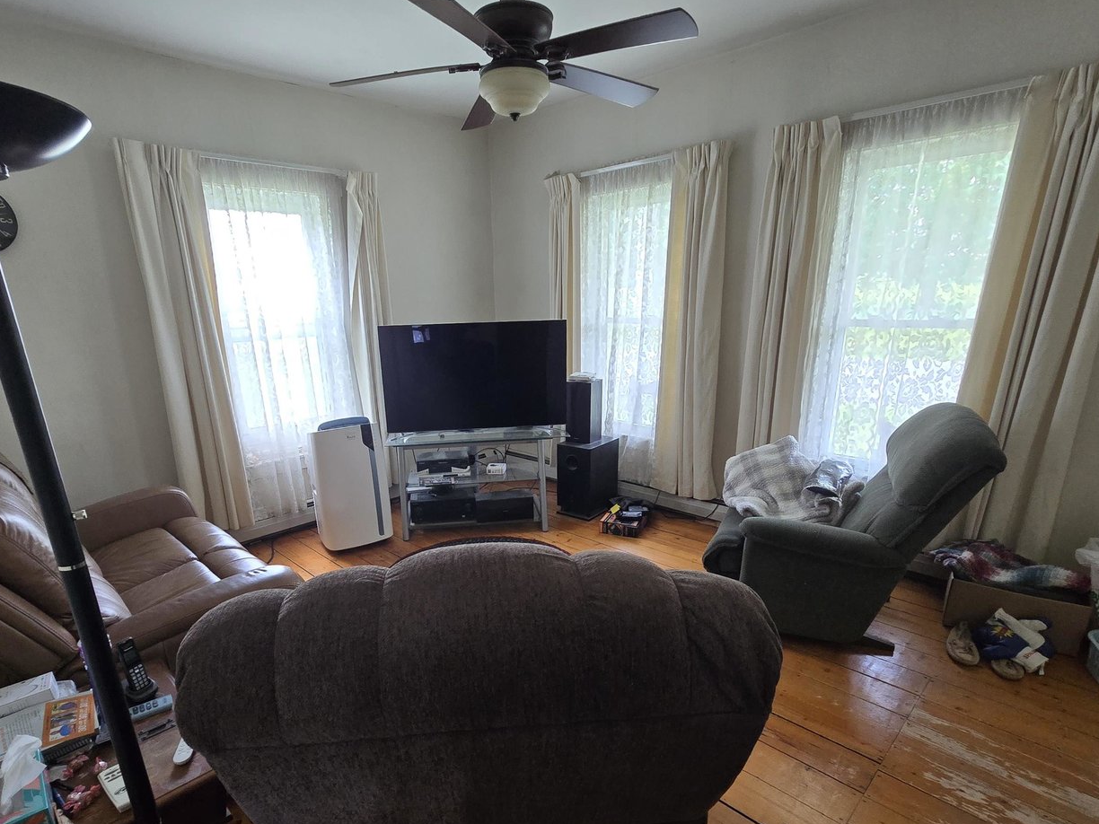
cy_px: 491
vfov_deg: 74.0
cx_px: 517
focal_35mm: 17
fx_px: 540
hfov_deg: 90.9
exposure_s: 1/100
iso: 500
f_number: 2.2
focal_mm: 2.2
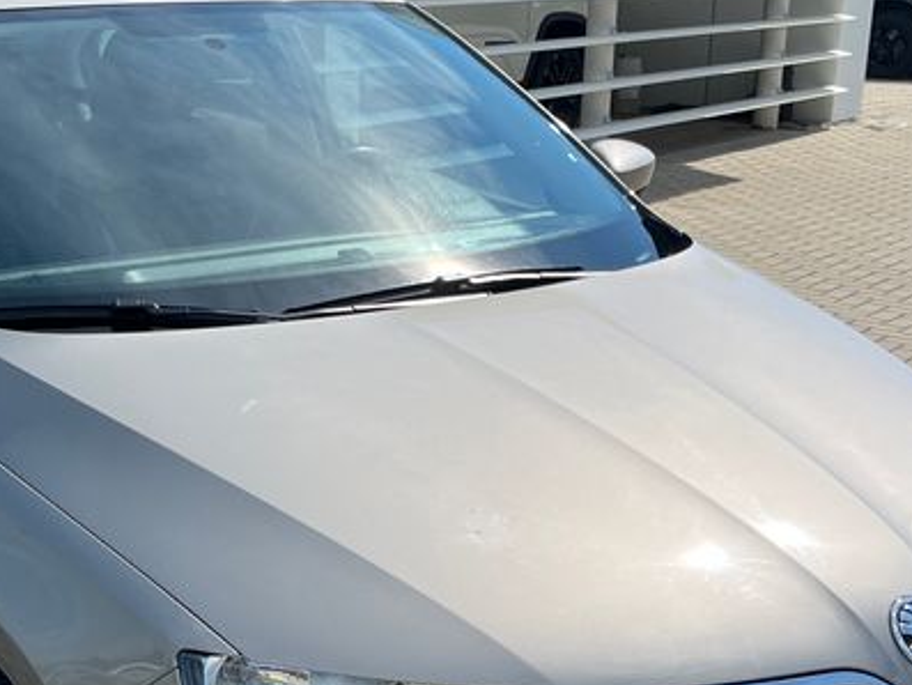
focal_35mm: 67
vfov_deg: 21.7
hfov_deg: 28.7
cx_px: 283
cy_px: 545
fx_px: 1766
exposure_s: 1/4016
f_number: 1.6
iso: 50
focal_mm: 5.1
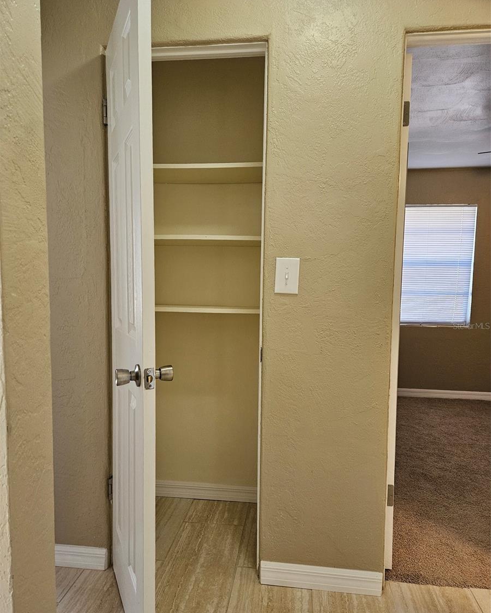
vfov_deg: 70.2
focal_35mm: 24
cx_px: 246
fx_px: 436
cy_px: 326
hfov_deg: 58.8
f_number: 1.8
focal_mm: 5.4
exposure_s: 1/120
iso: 400
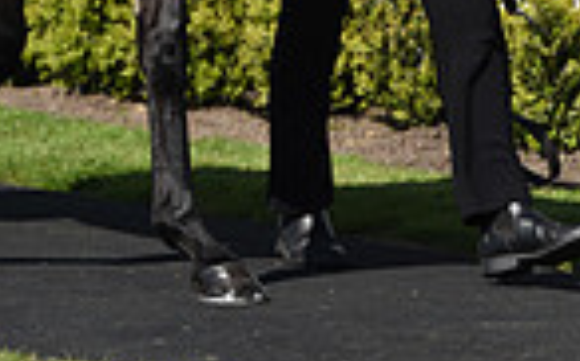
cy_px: -500
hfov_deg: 4.0
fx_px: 8197
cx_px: 10
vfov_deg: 2.5
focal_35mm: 519
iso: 400
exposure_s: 1/2500
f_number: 5.6
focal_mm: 165
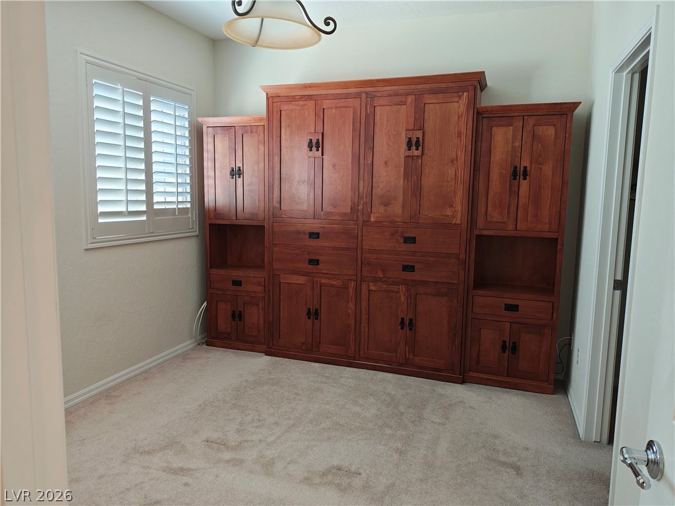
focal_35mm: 25
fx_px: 487
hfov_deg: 69.4
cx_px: 338
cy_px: 253
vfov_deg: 54.9
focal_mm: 4.68
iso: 753
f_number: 1.7
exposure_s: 1/60
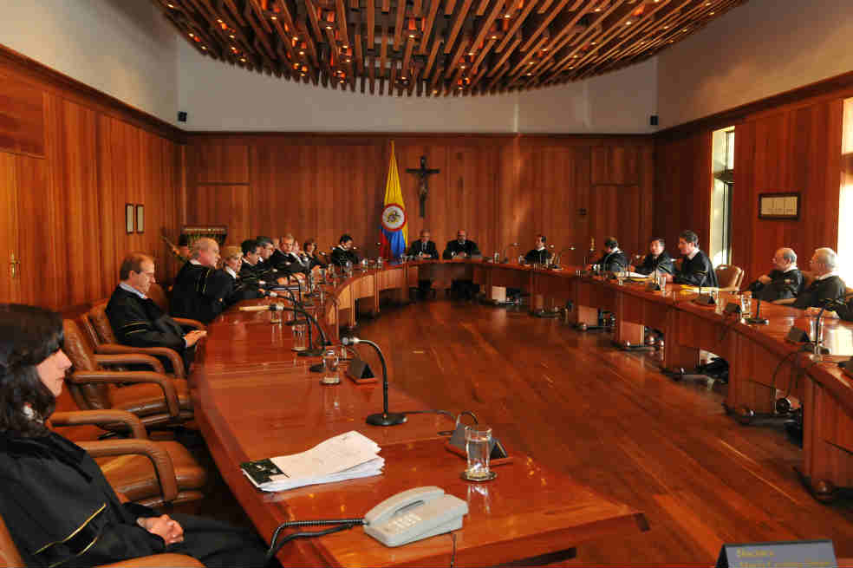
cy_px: 284
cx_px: 426
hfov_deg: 55.1
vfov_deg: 38.3
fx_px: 817
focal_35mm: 34
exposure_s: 1/40
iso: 800
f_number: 5
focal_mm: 23
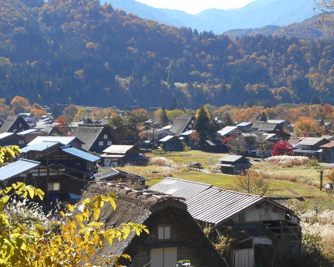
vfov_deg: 17.6
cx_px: 170
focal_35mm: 87
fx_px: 860
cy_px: 109
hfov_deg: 22.0
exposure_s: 1/250
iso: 80
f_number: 4.4
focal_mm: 10.9
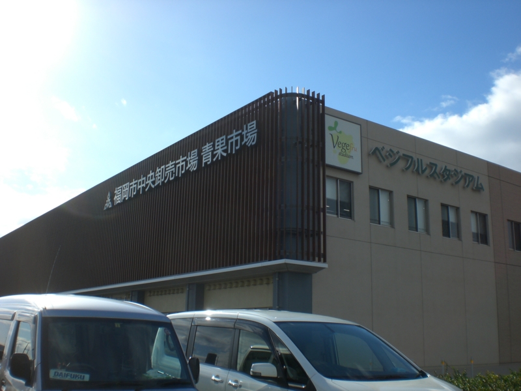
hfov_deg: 49.0
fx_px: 572
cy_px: 196
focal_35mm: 38
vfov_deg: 37.7
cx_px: 260
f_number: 4.4
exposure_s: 1/800
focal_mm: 6.3
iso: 50
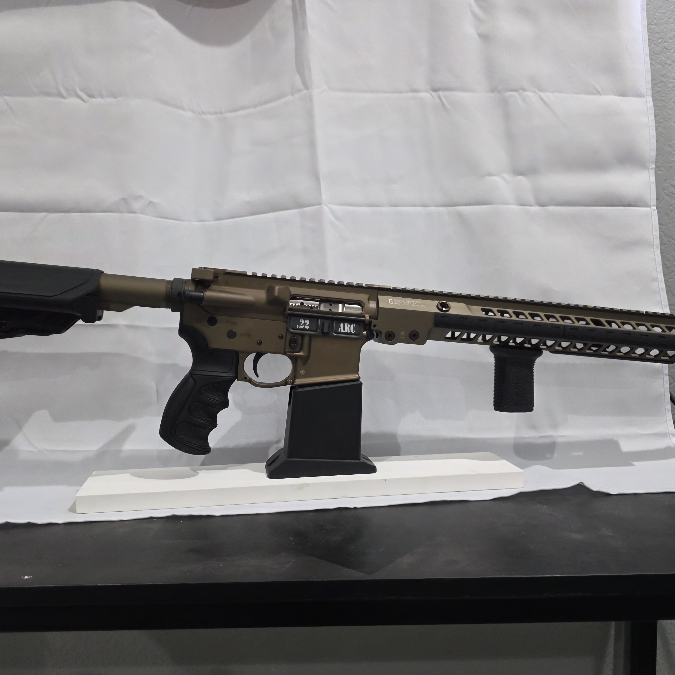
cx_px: 312
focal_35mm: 28
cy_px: 341
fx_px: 618
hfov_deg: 57.2
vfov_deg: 57.3
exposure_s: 1/120
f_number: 1.7
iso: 400
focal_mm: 6.3
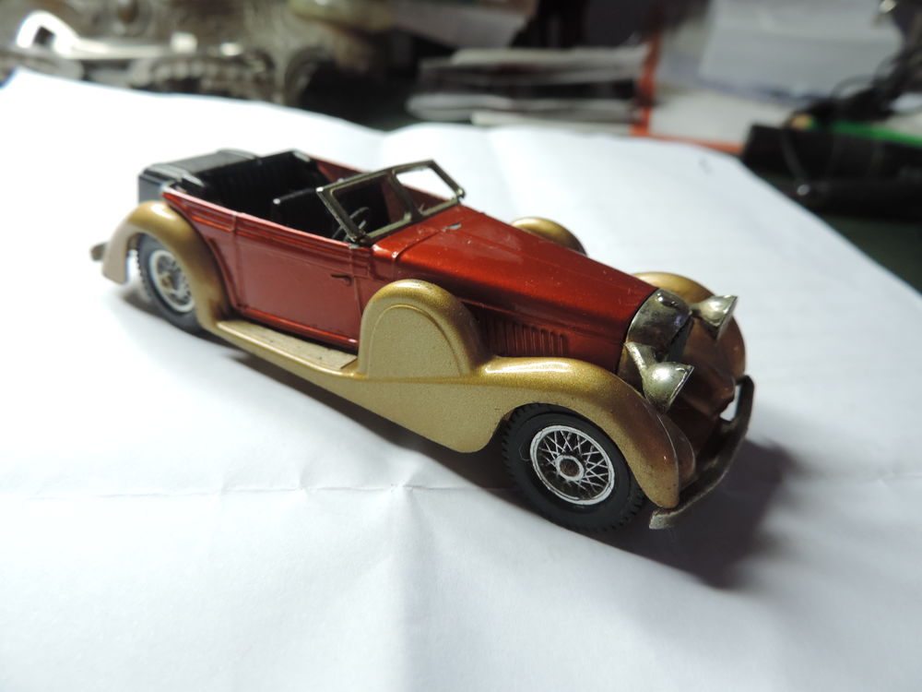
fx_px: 639
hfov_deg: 71.6
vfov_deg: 56.8
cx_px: 461
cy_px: 346
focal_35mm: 24
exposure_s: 1/30
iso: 180
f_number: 3
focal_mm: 4.3
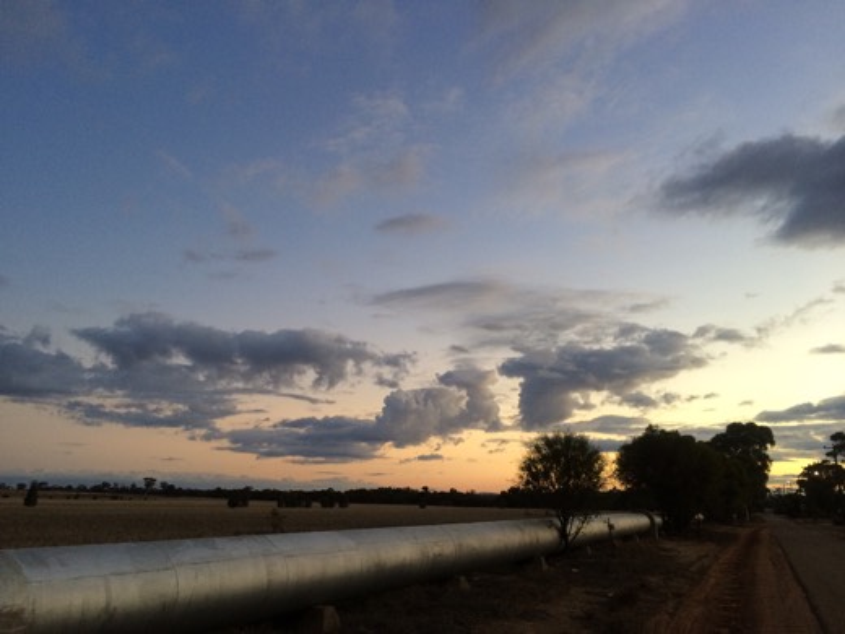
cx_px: 422
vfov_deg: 48.2
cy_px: 317
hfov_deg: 61.7
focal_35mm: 29
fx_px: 708
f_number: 2.2
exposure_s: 1/30
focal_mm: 4.15
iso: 64
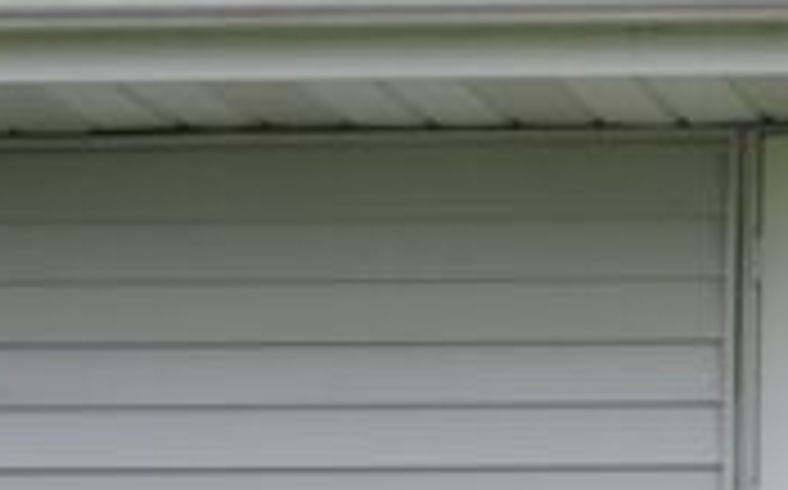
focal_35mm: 339
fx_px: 7273
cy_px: 998
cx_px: 1018
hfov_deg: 6.2
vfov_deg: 3.8
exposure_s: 1/100
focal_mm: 12.5
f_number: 3.9
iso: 100
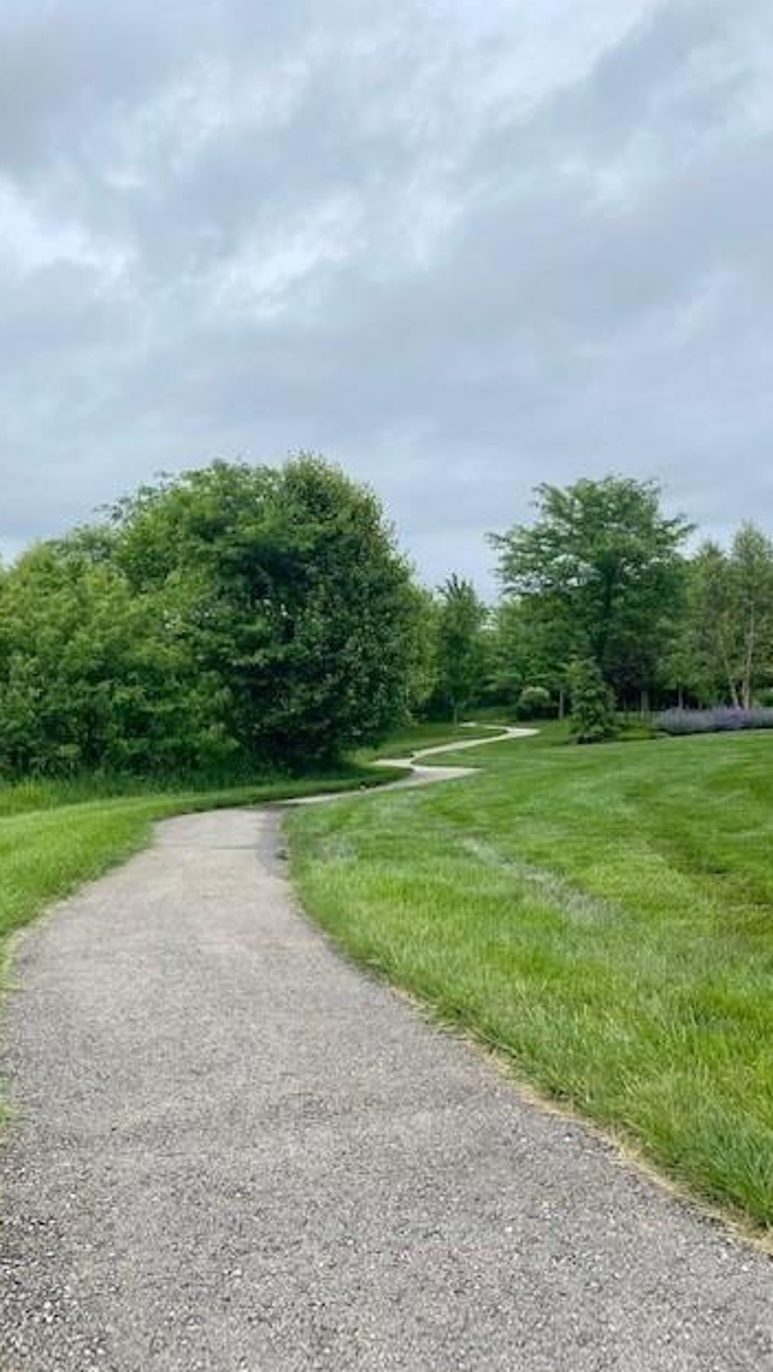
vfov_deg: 66.0
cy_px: 691
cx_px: 393
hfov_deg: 40.2
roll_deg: +0.0
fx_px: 1056
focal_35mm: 29
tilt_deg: +0.4
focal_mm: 4.25
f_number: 1.8
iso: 32
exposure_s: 1/2755
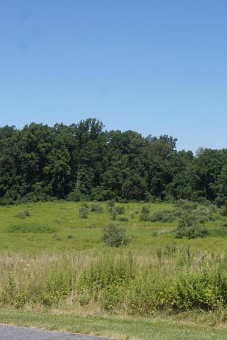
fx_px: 652
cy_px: 185
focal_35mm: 69
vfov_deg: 29.2
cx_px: 229
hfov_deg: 19.2
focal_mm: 24
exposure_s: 1/160
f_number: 10
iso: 100
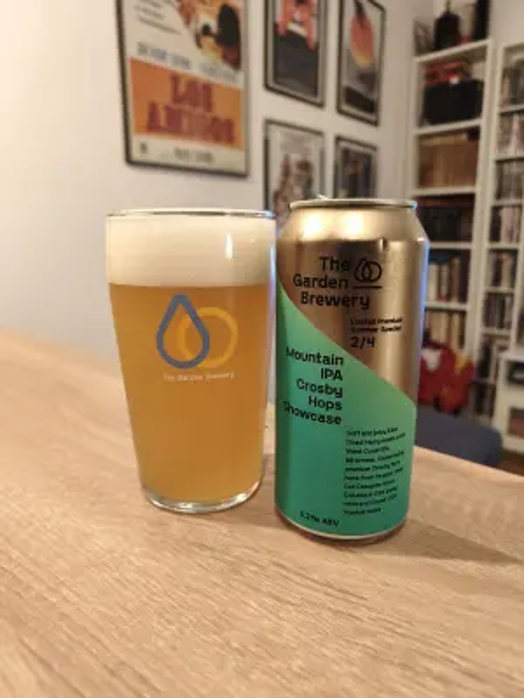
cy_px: 349
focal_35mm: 23
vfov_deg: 73.9
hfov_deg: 58.9
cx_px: 262
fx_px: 464
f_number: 1.7
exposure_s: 1/25
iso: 2000
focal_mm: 6.06
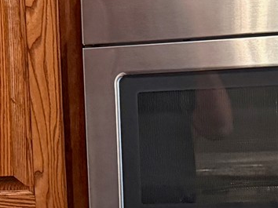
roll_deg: +2.7
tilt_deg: -7.4
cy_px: 172
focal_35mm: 139
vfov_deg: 10.6
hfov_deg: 13.7
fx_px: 1116
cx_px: -83
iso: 640
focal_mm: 6.76
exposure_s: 1/40
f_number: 1.78
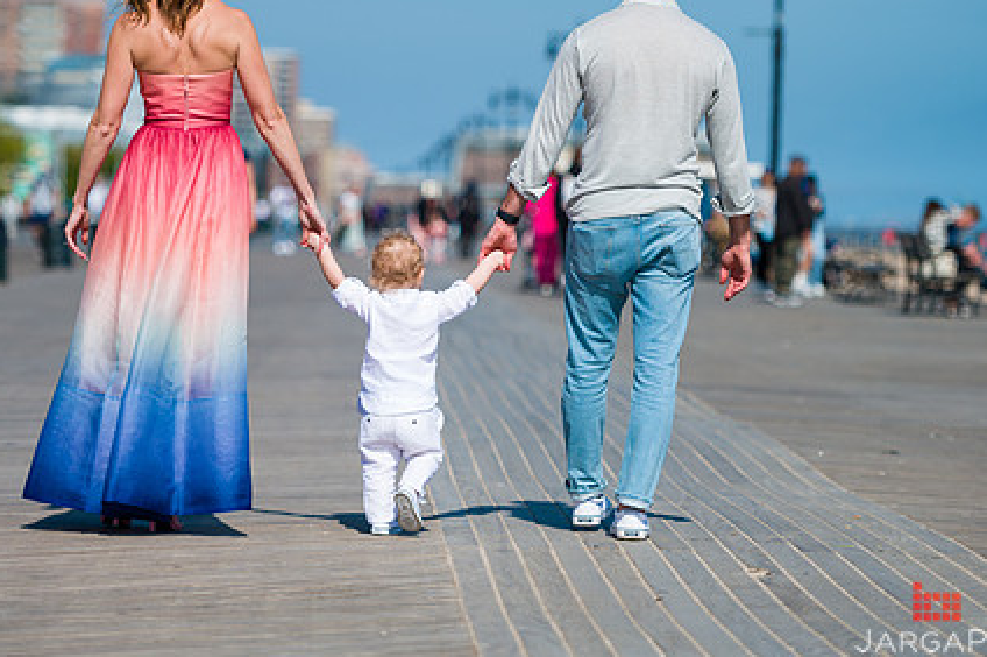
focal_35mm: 171
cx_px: 403
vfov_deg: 8.0
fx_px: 4684
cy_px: 254
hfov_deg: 12.0
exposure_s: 1/6400
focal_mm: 125
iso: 200
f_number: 3.2
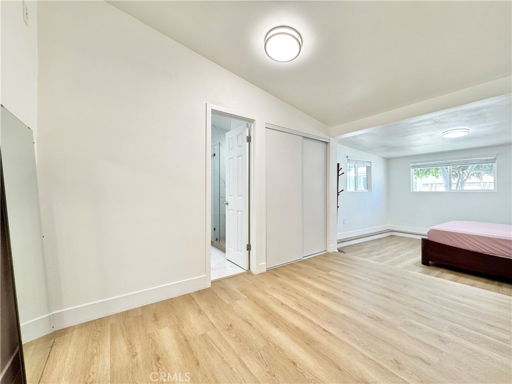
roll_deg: +0.1
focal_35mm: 14
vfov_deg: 85.7
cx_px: 256
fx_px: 207
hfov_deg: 102.1
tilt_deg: -0.9
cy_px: 192
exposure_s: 1/60
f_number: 2.2
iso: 200
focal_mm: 2.22
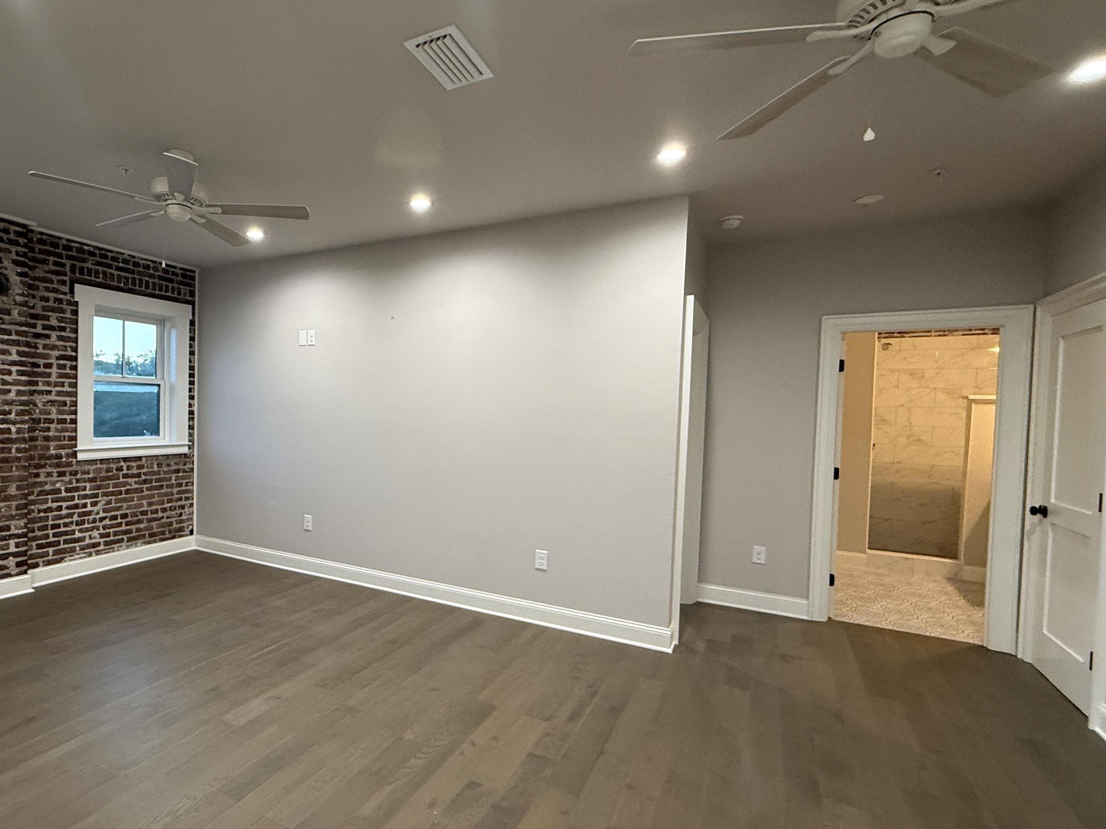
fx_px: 607
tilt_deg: -1.4
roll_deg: +1.1
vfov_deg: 68.7
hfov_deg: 82.5
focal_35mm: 19
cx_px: 394
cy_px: 432
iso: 320
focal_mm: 2.22
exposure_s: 1/60
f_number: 2.2
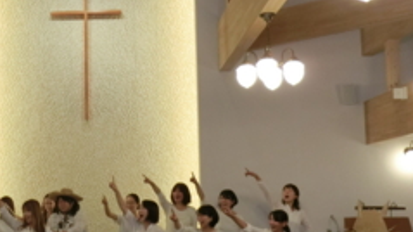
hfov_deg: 32.8
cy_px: 132
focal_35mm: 62
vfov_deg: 19.4
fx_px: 678
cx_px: 73
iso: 400
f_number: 3.9
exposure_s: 1/80
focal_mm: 6
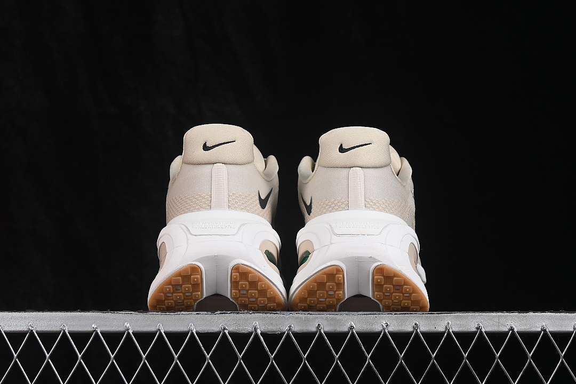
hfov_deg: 27.0
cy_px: 192
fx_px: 1200
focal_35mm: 75
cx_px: 288
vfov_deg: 18.2
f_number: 8
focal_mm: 50
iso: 160
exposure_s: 1/80
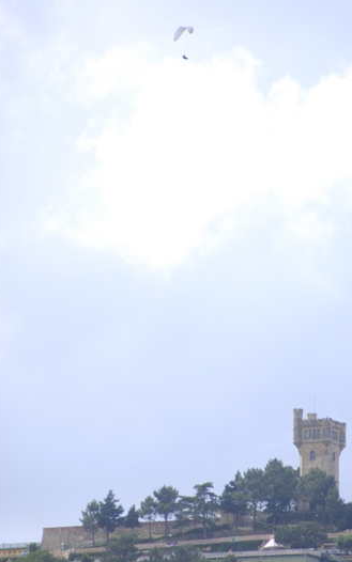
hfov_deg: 3.8
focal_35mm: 349
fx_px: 5354
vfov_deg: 6.0
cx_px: 208
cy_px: 319
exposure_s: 1/640
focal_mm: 200
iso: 400
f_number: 5.6
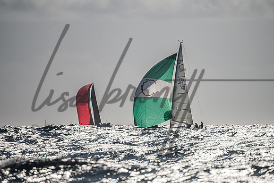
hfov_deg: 3.8
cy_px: 64
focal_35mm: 541
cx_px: 150
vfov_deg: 2.5
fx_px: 4117
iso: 400
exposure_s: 1/8000
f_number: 6.3
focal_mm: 400
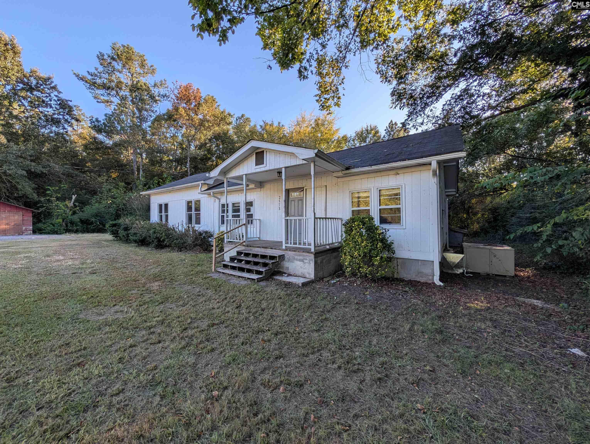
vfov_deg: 94.6
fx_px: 205
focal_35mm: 12
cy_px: 222
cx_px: 295
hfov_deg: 110.5
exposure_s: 1/861
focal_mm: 2.02
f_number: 1.7
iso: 48
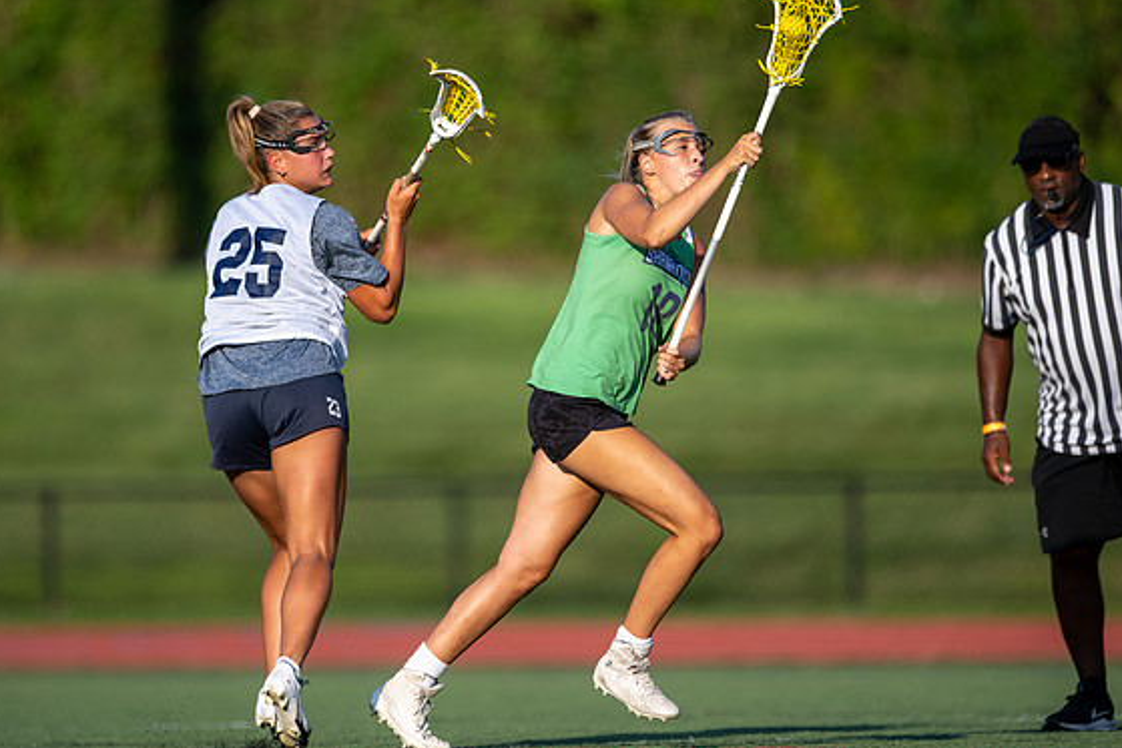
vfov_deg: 2.6
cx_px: 527
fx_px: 16709
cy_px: 304
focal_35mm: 536
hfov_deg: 3.8
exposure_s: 1/2000
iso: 160
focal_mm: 400
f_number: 2.8
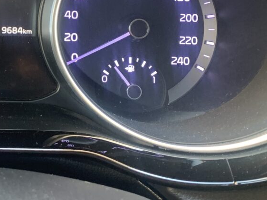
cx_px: -45
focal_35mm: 74
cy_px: 9
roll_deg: -2.7
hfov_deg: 24.2
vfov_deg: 19.4
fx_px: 571
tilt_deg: -19.0
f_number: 1.8
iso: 200
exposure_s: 1/60
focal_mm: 4.25
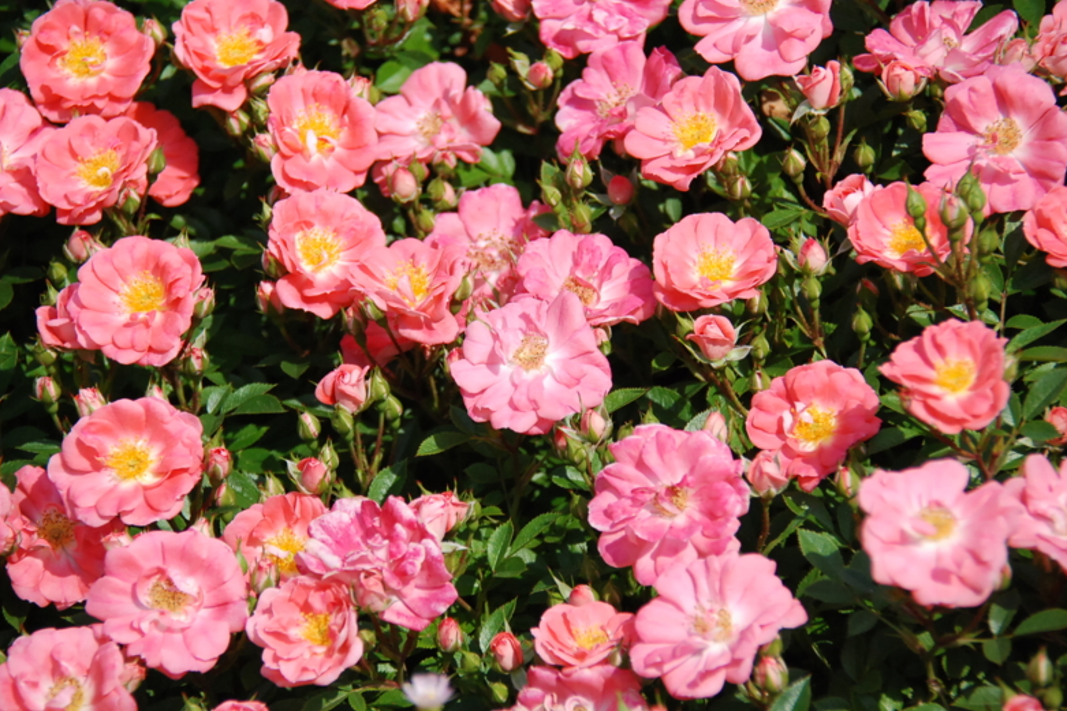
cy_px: 351
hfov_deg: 4.8
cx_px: 523
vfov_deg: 3.2
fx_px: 12776
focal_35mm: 431
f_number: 7.1
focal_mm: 280
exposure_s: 1/3200
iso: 800
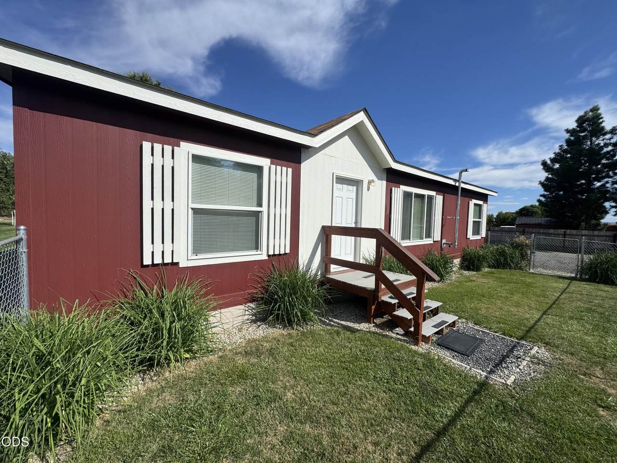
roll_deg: -1.8
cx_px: 308
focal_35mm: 14
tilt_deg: -2.0
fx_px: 250
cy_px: 232
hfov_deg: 102.1
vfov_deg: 85.7
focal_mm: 2.22
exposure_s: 1/3906
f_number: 2.2
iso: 40
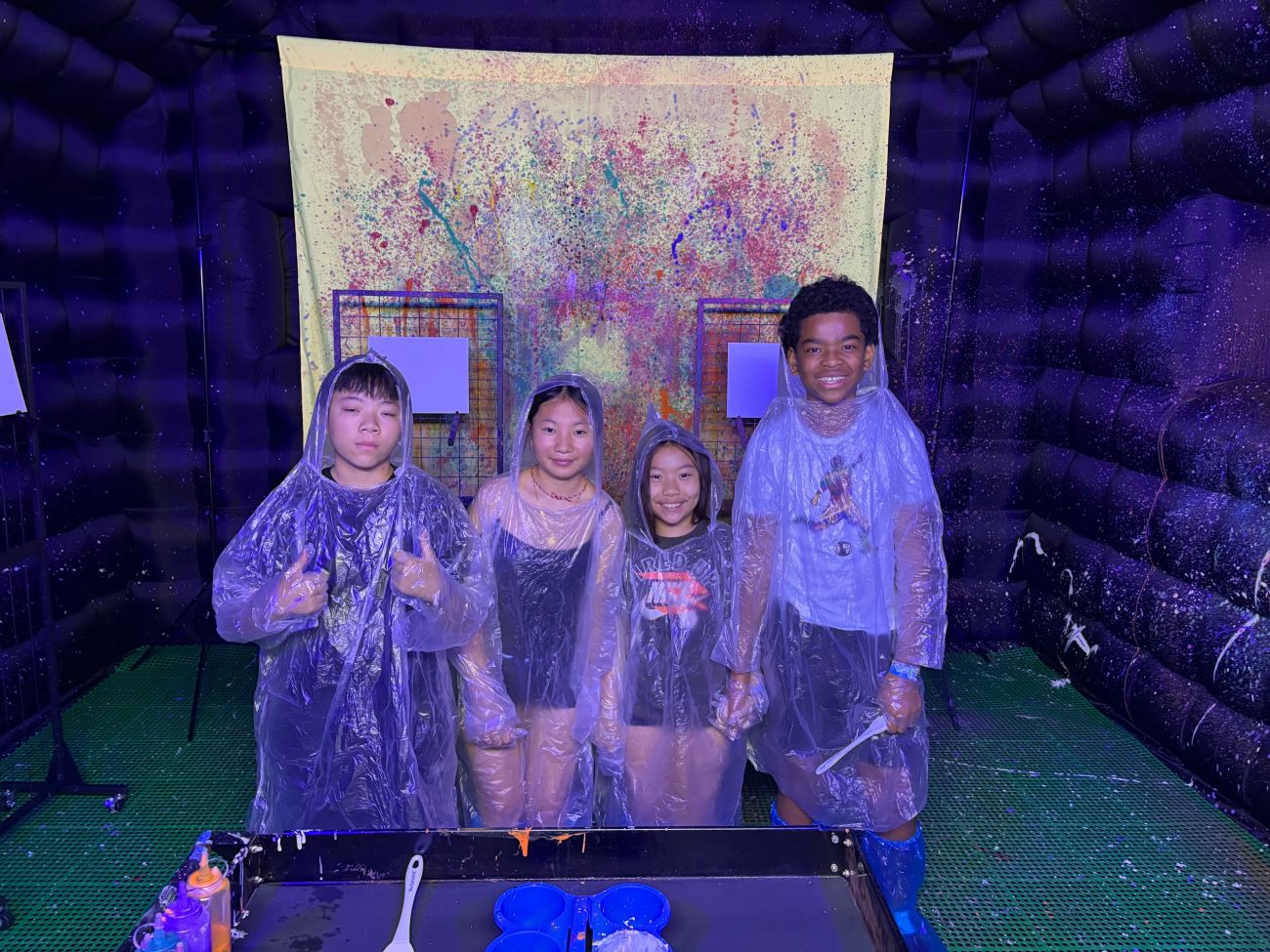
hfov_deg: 67.3
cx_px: 635
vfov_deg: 53.1
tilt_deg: -8.9
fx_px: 954
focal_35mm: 26
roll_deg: -0.5
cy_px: 476
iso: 400
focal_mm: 5.96
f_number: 1.6
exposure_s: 1/60
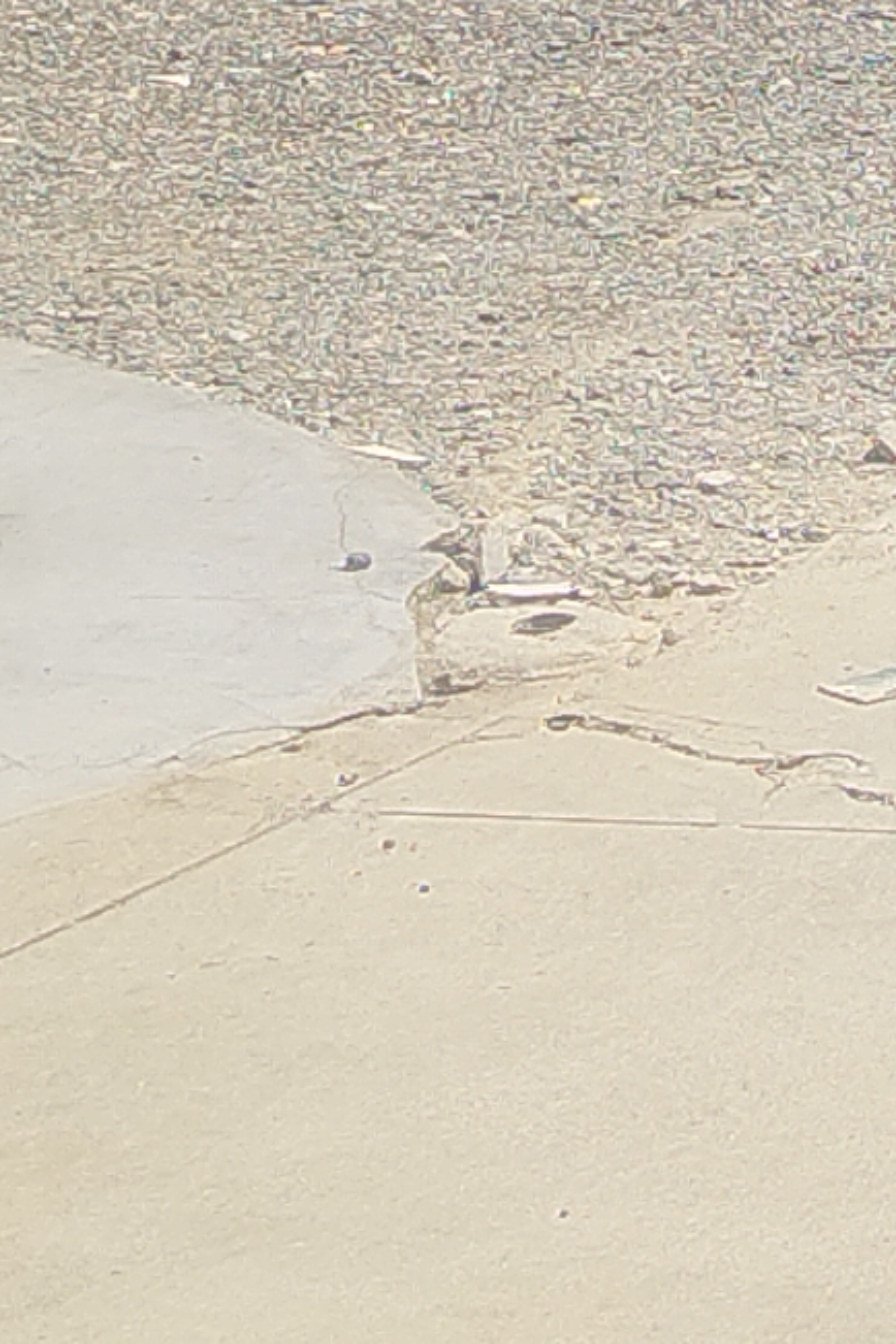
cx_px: 2711
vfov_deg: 13.4
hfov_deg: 8.0
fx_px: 5488
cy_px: -446
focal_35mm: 147
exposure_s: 1/283
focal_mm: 5.52
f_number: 1.9
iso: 100
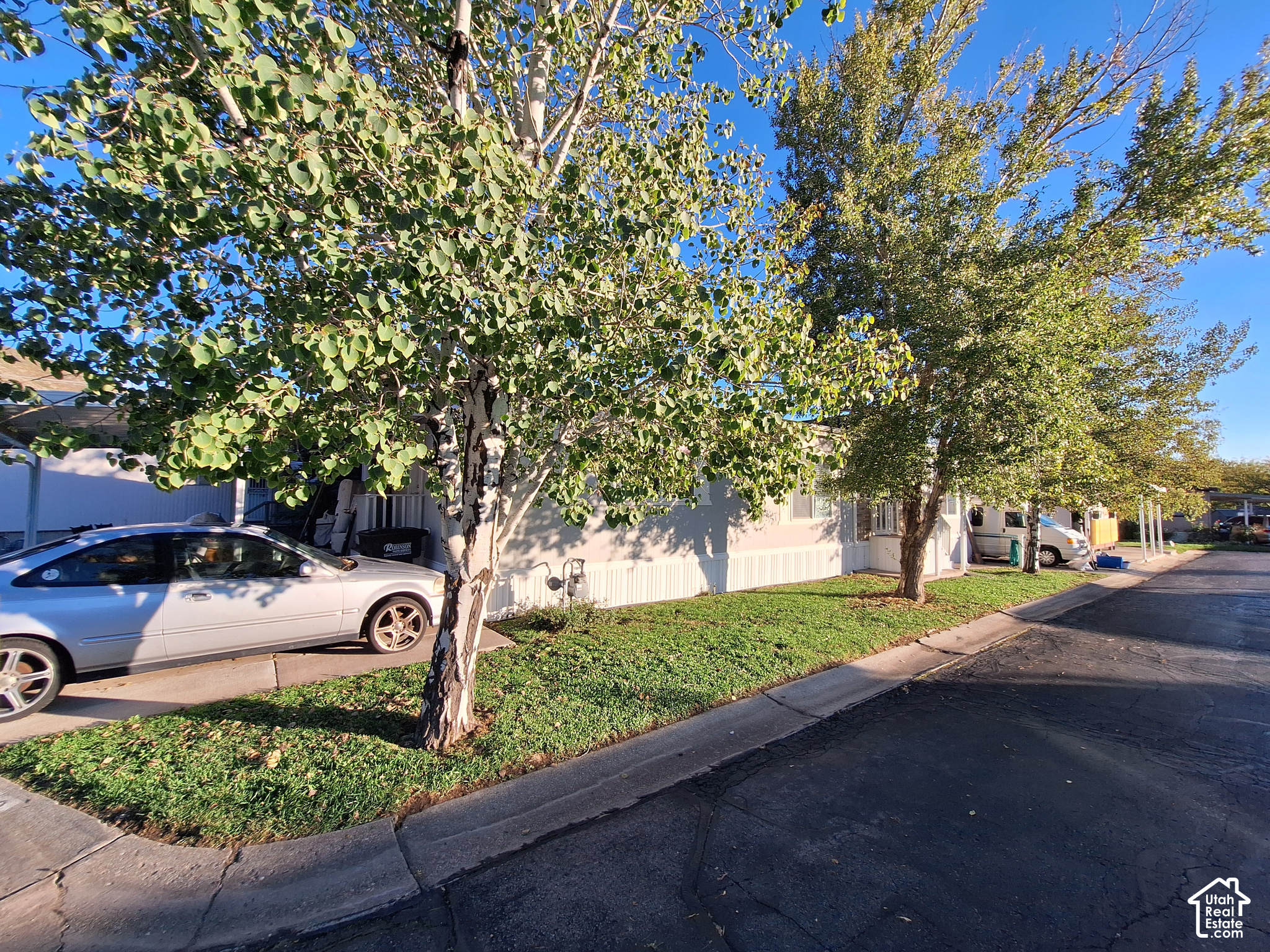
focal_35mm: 13
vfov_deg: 89.9
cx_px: 635
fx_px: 477
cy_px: 476
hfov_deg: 106.2
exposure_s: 1/870
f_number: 2.2
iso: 40
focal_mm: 1.74
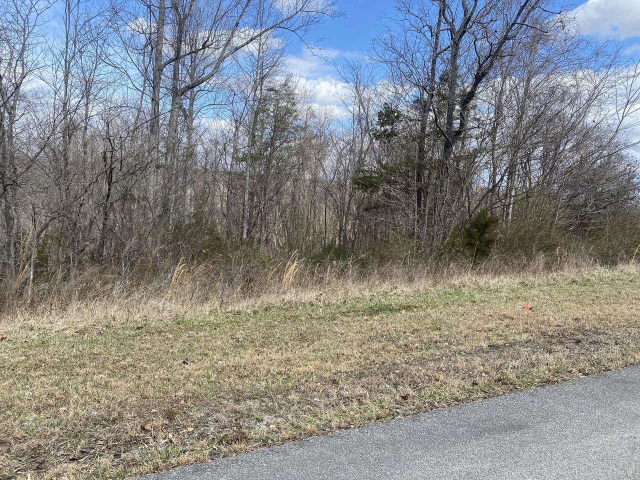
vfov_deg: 53.1
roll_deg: -4.3
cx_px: 320
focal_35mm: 26
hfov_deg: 67.3
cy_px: 240
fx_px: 481
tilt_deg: -4.0
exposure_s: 1/1678
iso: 32
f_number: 1.8
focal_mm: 4.25
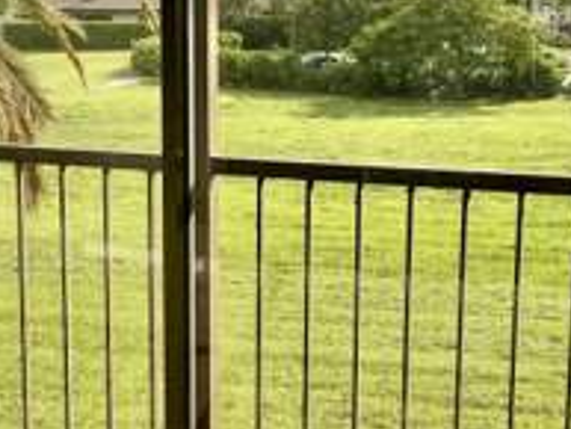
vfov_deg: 20.5
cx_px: 278
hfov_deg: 27.0
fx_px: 1188
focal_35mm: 72
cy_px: 214
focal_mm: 3
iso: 25
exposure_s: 1/728
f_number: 1.8
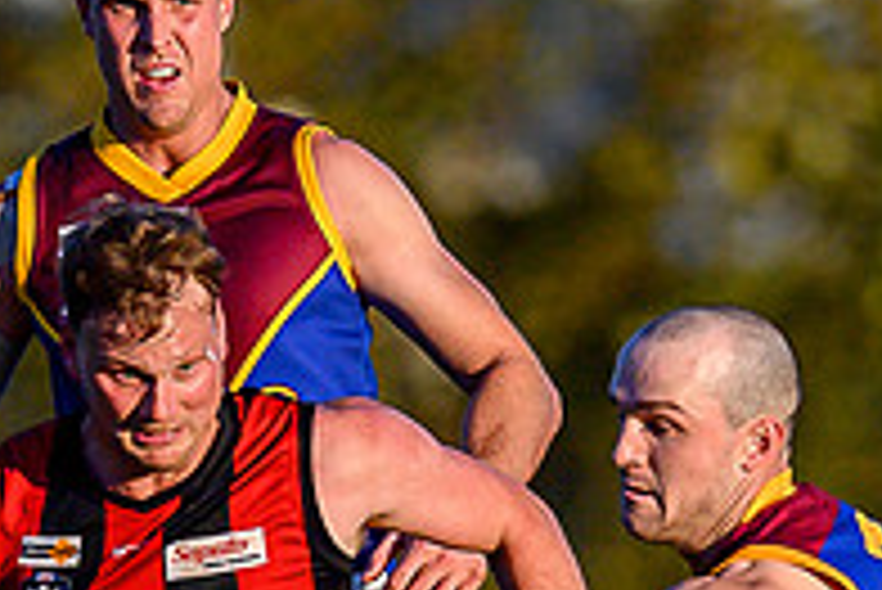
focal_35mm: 3089
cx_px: 106
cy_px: 1049
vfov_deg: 0.4
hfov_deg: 0.7
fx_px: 75734
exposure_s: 1/1600
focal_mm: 500
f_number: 4
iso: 180
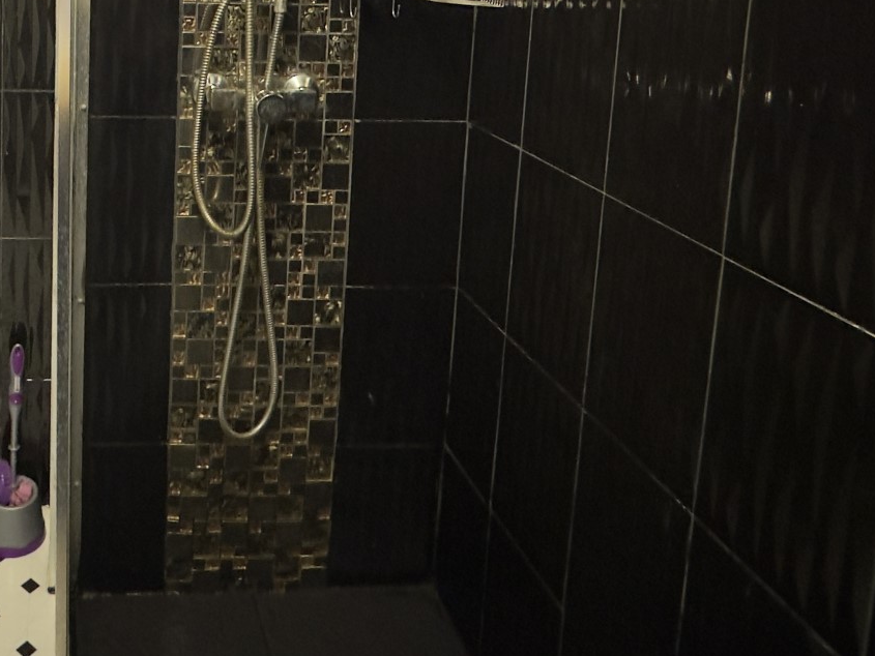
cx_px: 96
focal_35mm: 34
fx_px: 860
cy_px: 9
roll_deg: -1.1
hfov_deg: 48.6
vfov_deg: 37.6
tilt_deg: -6.2
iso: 1250
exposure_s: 1/33
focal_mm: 2.22
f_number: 2.2
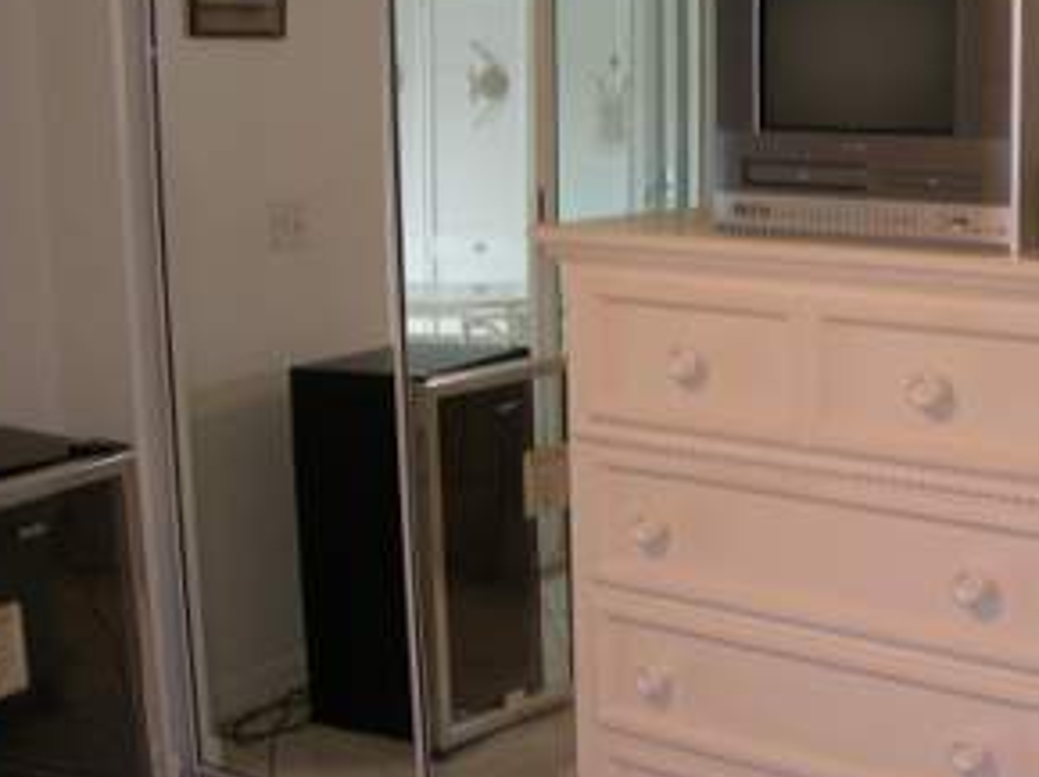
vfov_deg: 23.2
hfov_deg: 30.3
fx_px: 1889
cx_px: 752
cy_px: 365
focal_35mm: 63
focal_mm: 8
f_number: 2.8
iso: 100
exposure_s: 1/30
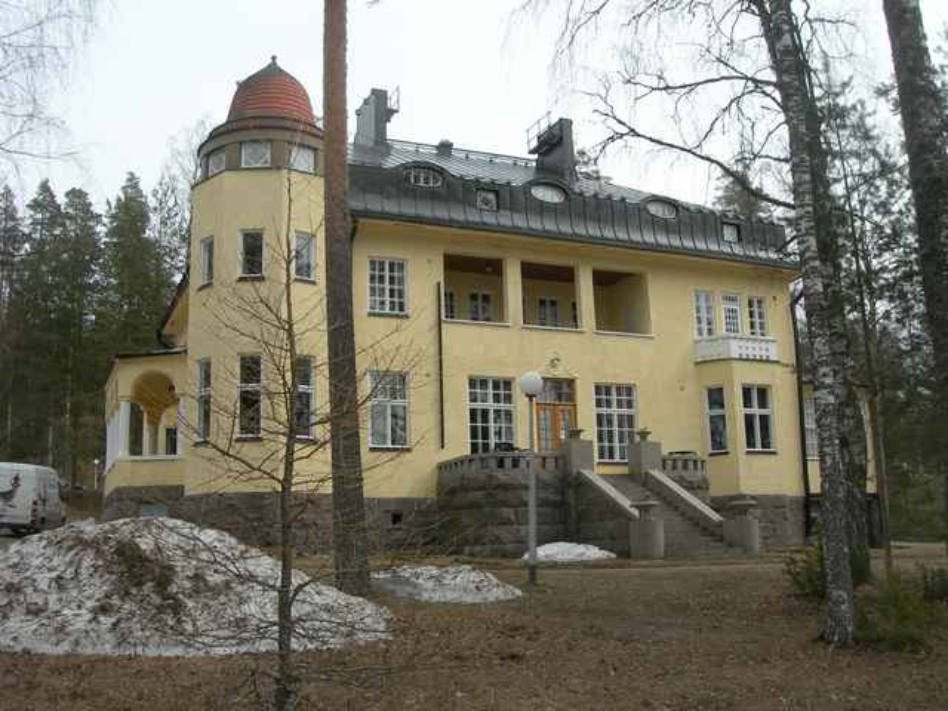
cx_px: 474
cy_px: 356
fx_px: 1041
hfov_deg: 49.0
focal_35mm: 38
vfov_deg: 37.7
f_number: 4.8
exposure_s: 1/298
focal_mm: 7.8
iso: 50
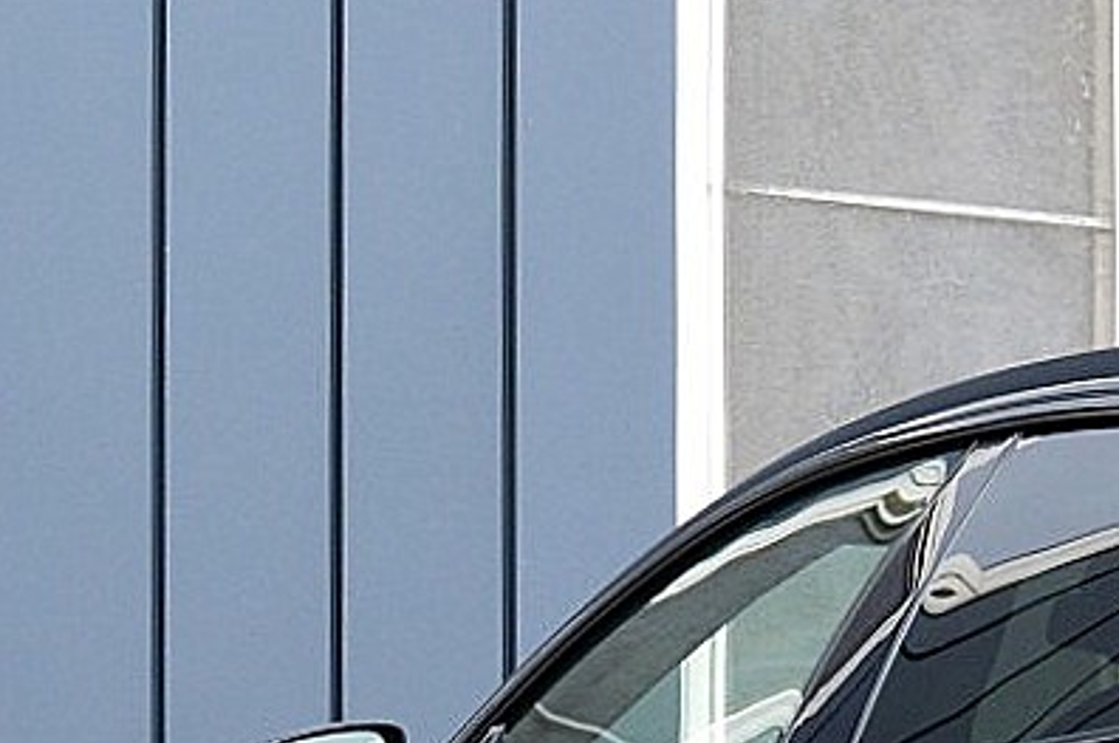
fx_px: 5155
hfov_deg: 11.8
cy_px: 1011
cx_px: 1749
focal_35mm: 166
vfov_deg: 8.1
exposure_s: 1/60
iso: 800
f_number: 8
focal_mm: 27
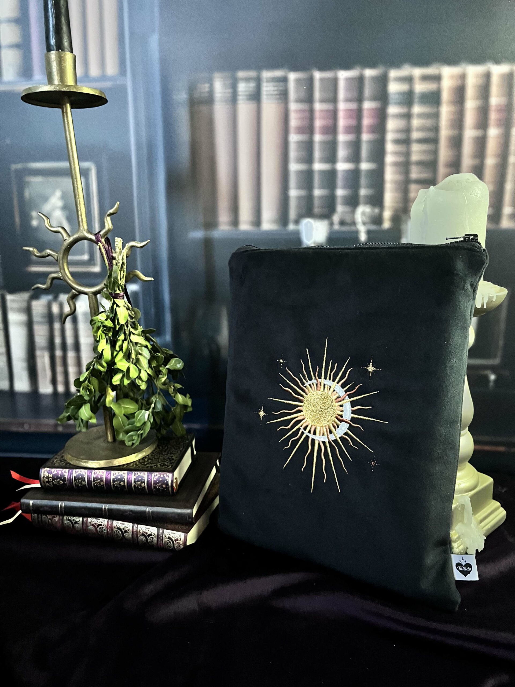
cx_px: 258
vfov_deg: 67.3
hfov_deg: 53.1
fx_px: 516
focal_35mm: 26
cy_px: 344
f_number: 1.6
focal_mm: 5.1
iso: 1000
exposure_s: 1/25
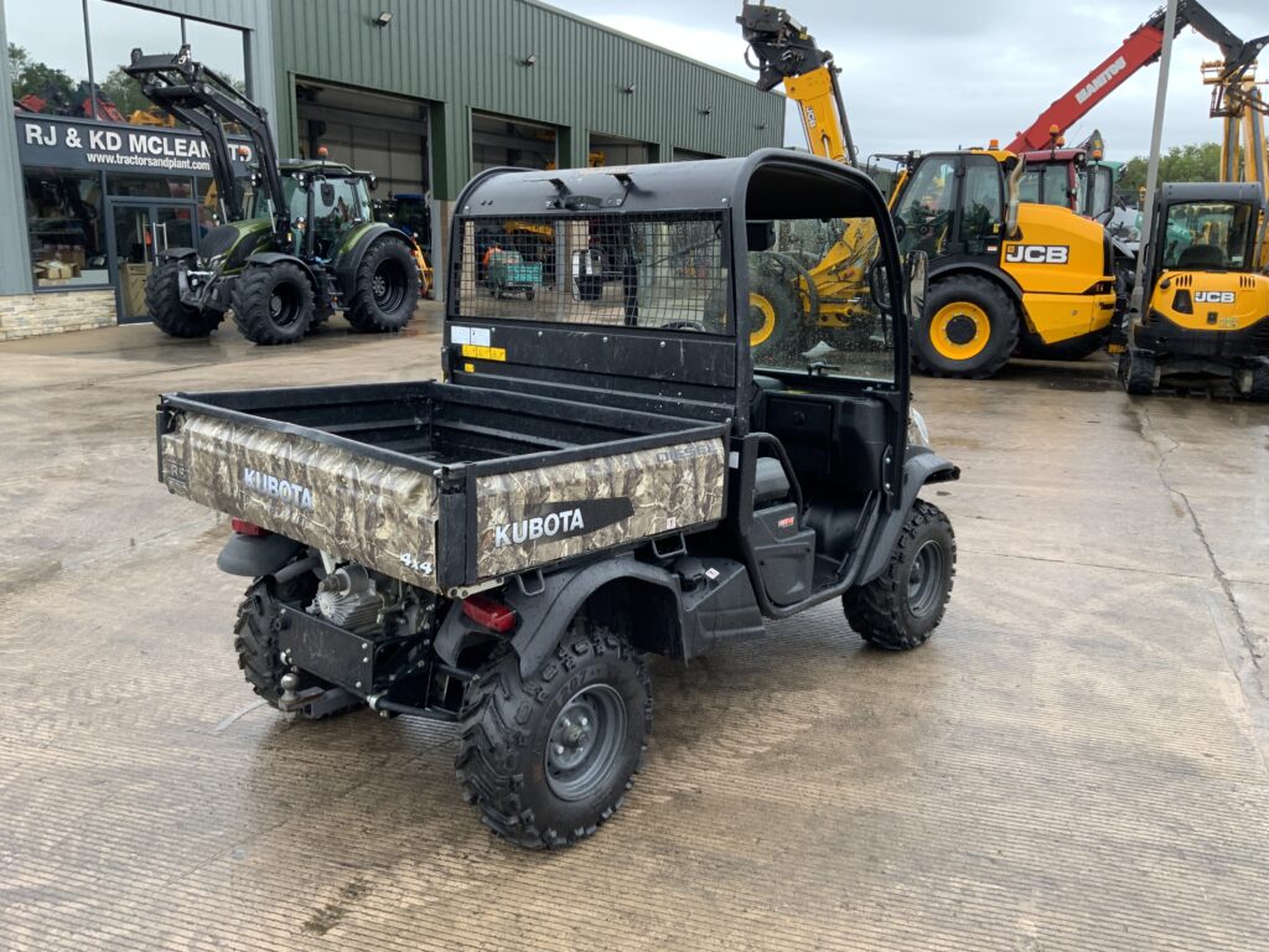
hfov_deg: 61.7
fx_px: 1063
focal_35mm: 29
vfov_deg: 48.2
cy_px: 476
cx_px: 634
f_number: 1.8
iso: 16
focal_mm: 3
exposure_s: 1/184
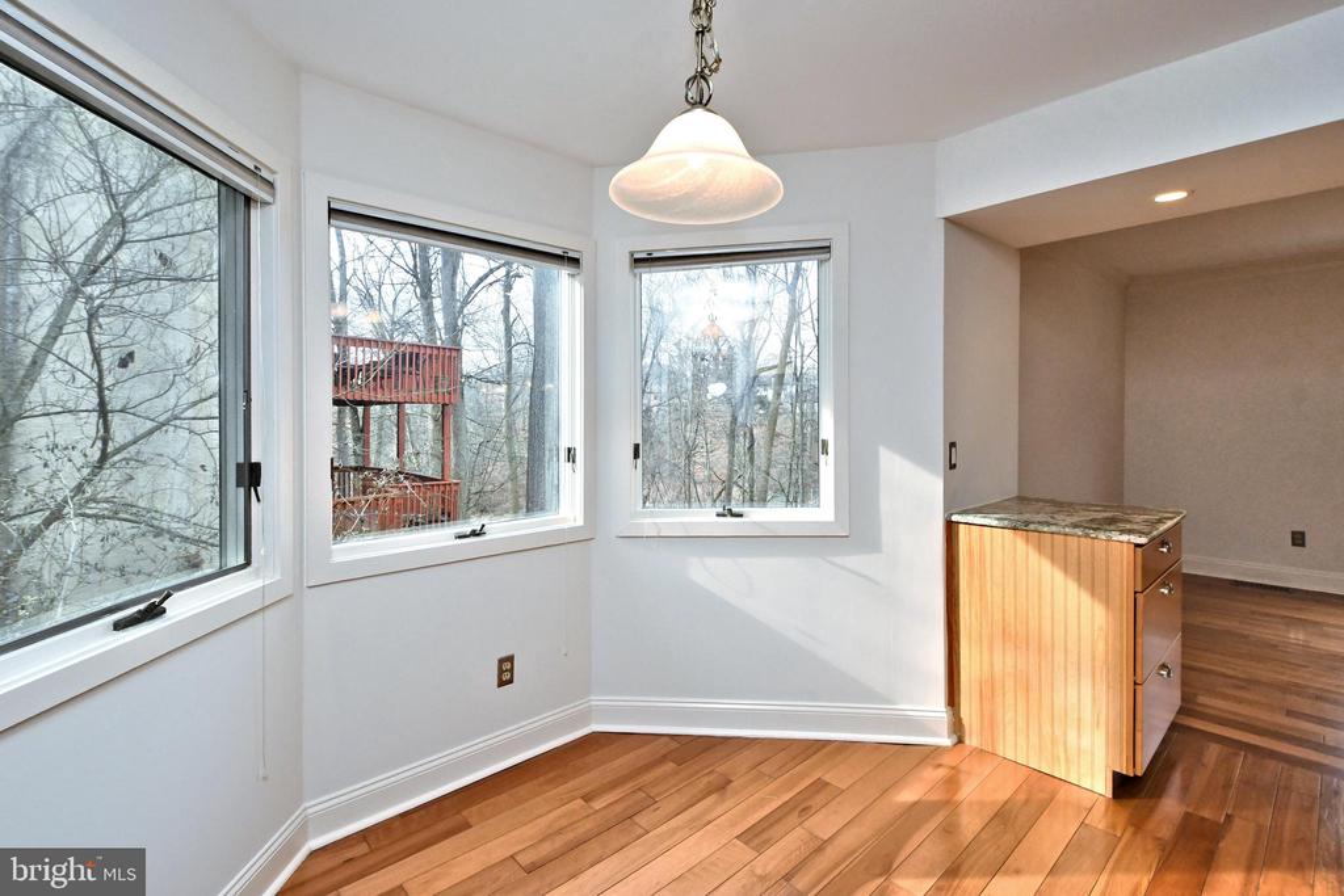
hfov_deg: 100.4
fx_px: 560
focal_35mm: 15
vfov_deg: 77.3
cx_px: 672
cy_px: 448
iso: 1000
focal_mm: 10
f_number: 8
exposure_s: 1/250
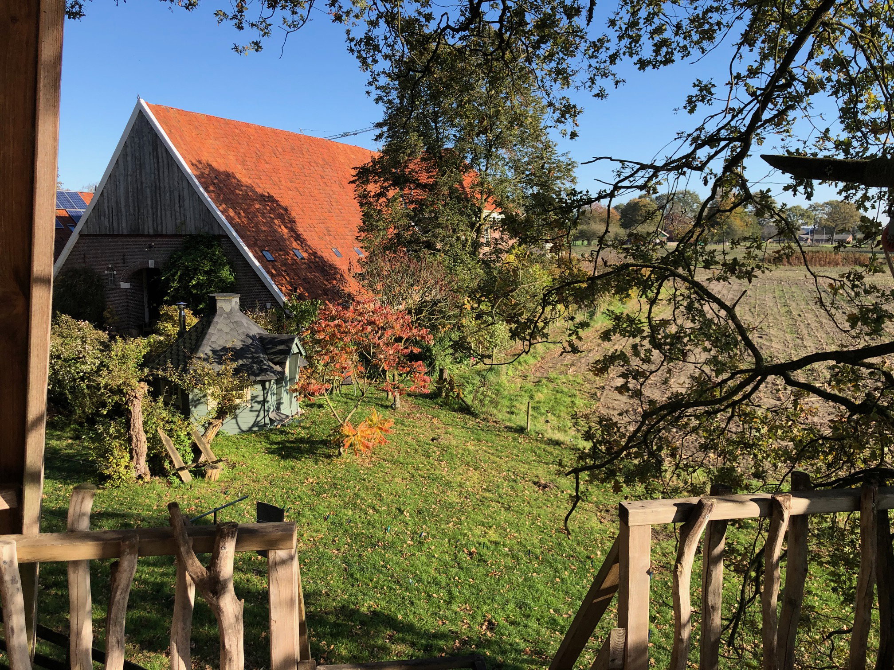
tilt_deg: -6.9
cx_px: 447
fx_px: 723
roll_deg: +0.5
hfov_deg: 63.4
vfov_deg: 49.7
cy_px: 335
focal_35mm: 28
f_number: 1.8
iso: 20
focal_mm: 4
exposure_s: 1/1171
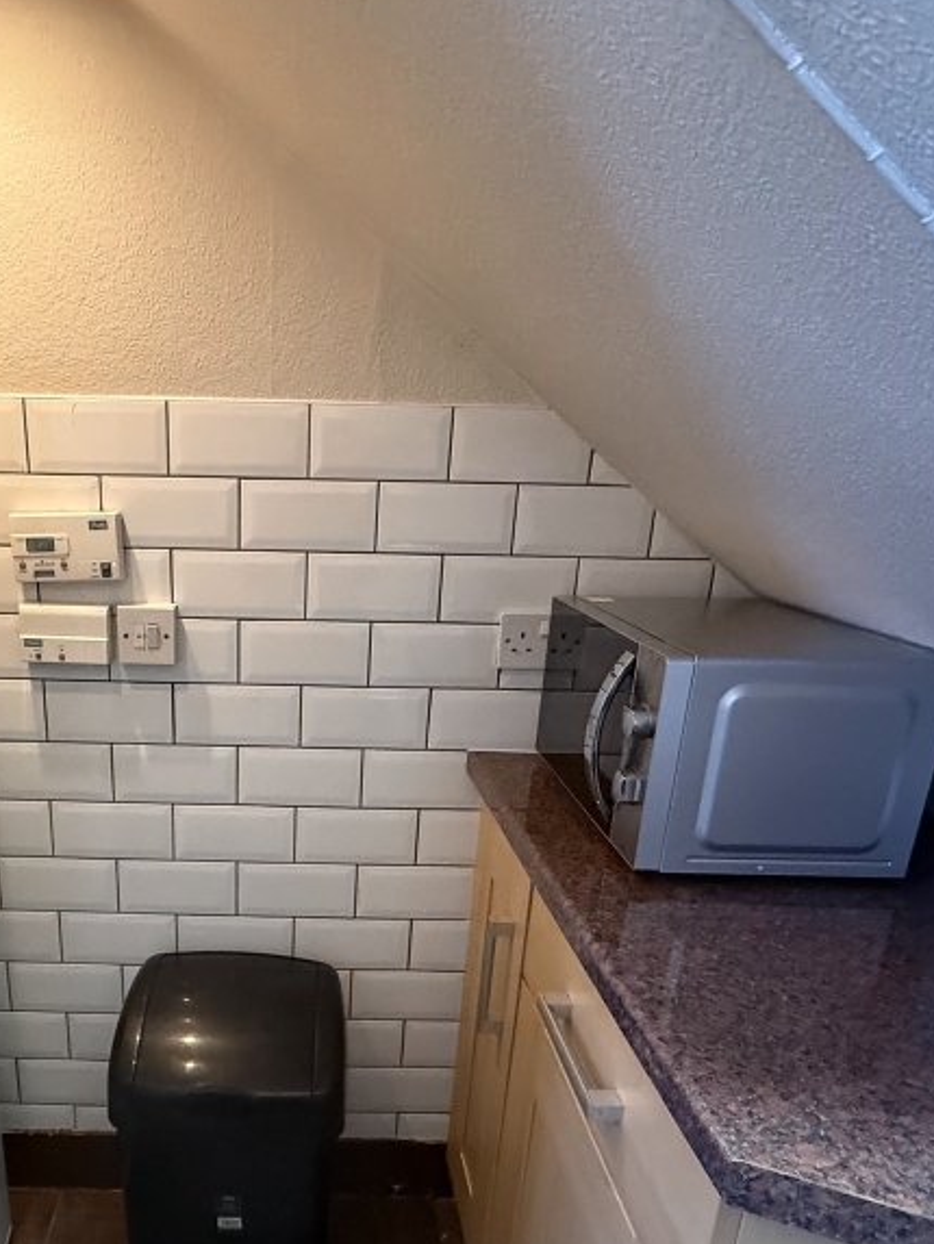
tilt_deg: -18.2
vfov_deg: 68.4
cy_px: 769
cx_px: 287
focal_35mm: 25
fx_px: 899
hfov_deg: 53.4
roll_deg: -1.0
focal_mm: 2.22
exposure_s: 1/50
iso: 800
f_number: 2.2
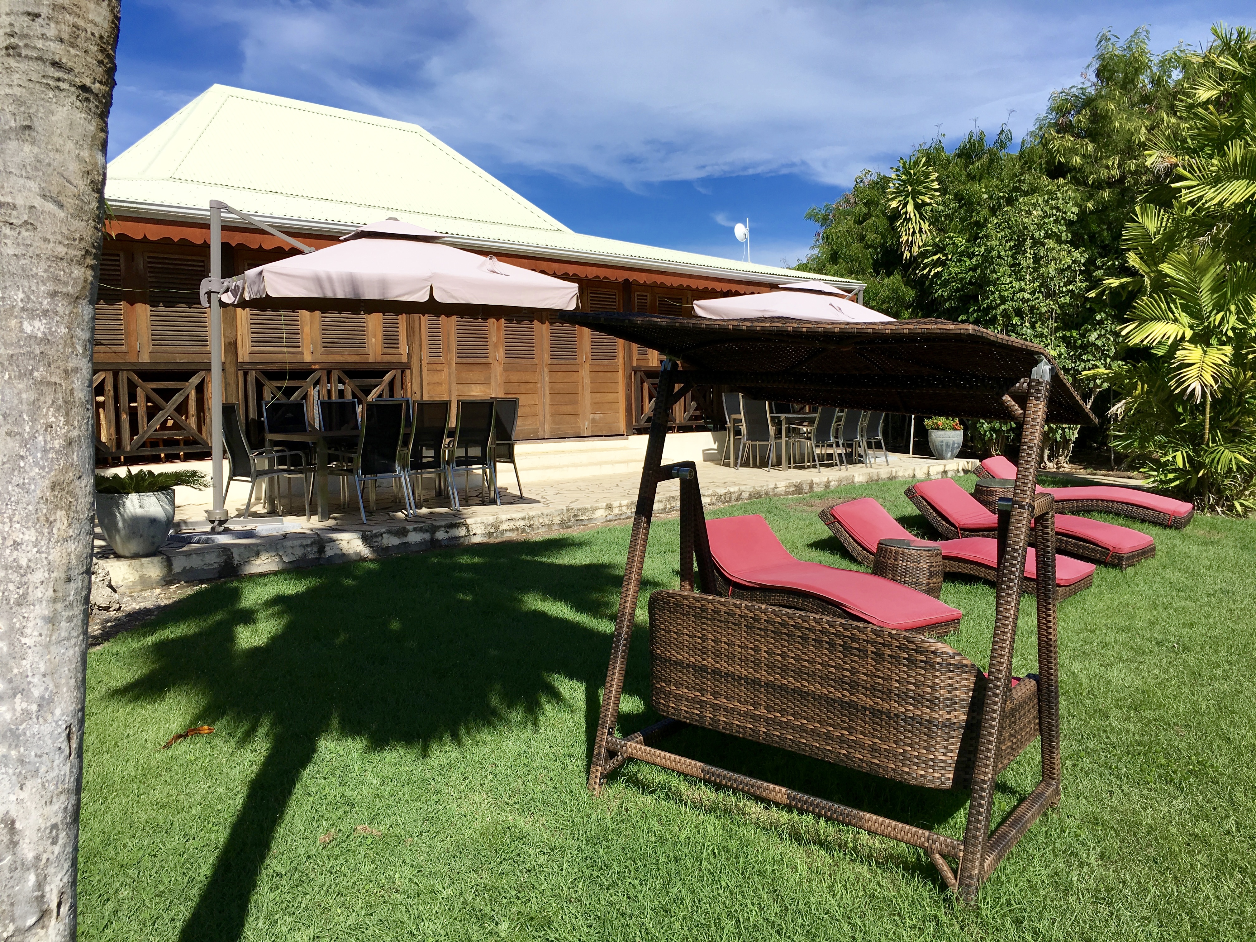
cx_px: 628
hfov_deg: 61.7
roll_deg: +0.6
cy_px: 471
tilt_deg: -3.0
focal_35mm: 29
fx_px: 1052
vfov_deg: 48.2
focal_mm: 4.15
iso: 25
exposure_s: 1/2331
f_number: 2.2
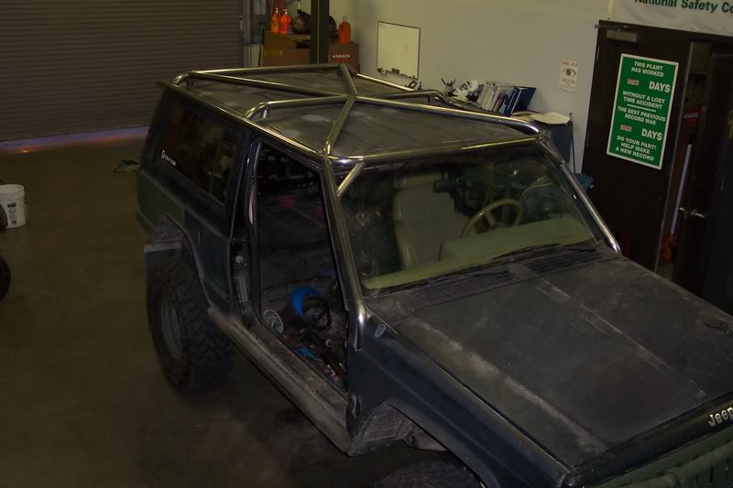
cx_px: 366
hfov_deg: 50.7
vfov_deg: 35.0
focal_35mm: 38
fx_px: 774
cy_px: 244
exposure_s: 1/30
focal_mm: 8
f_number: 2.8
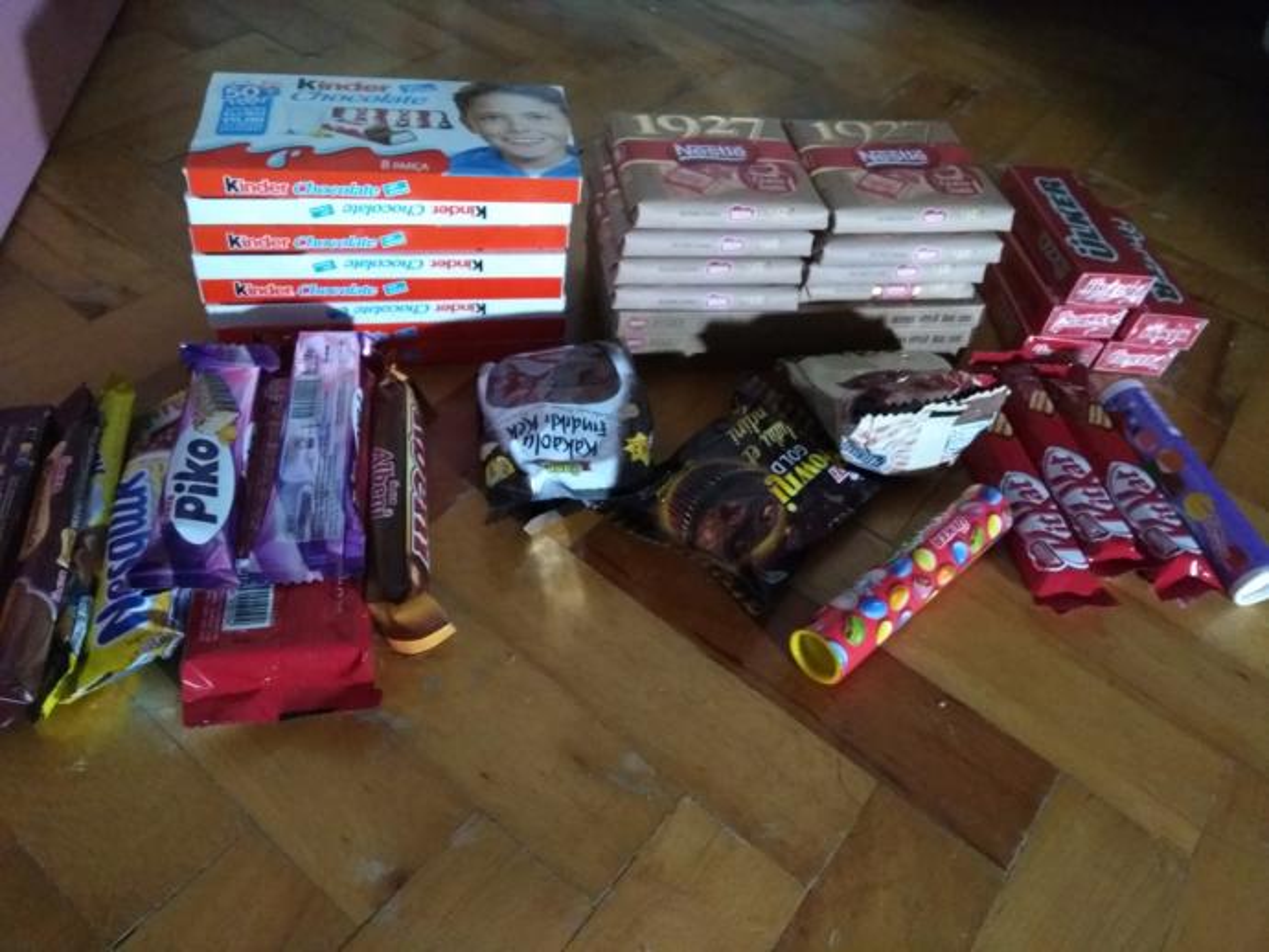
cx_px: 634
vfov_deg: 63.5
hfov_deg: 79.0
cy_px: 476
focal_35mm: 21
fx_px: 770
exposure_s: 1/33
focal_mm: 3.57
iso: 1722
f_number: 2
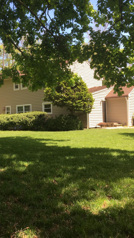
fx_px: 272
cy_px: 120
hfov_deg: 27.4
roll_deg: +2.6
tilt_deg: -0.1
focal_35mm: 43
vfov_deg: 47.4
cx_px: 36
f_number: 2.2
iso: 25
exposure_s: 1/432
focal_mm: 4.15
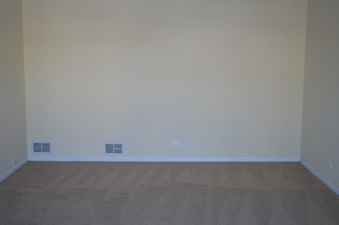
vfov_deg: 30.8
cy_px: 112
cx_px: 170
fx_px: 409
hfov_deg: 45.0
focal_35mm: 44
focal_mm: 29
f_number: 4.5
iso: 400
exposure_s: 1/60
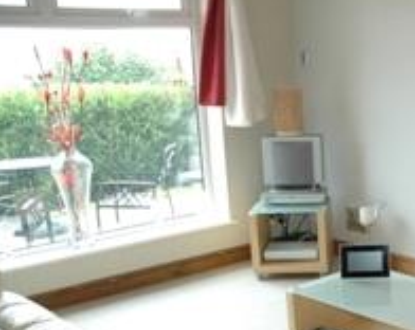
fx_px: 711
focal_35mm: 58
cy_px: 254
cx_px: 455
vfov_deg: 25.8
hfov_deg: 29.4
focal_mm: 18
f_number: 4
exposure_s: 1/60
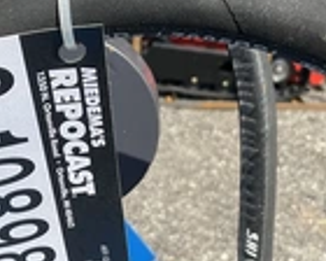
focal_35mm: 81
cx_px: 86
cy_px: 210
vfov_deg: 18.8
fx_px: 782
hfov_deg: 23.4
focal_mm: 3
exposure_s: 1/1121
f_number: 1.8
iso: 25
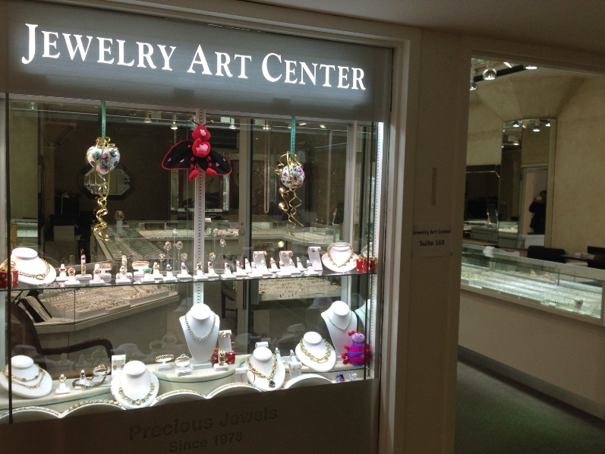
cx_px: 302
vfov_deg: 43.0
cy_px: 227
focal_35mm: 33
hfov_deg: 55.3
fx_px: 577
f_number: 2.4
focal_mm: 4.13
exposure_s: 1/120
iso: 80
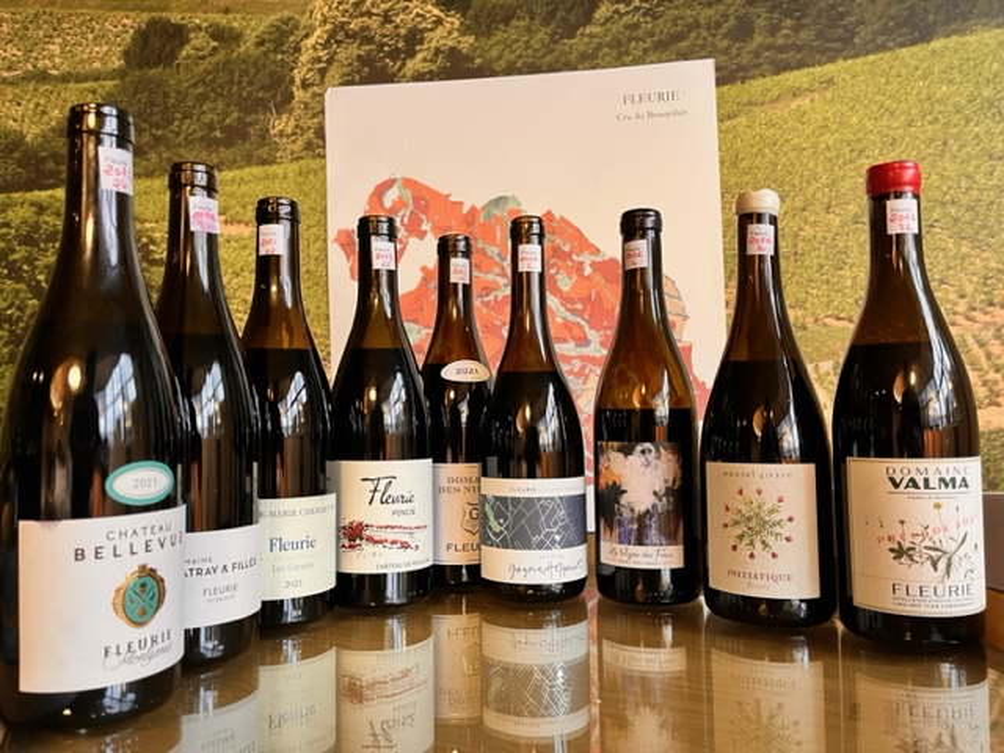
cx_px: 502
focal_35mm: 26
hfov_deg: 67.3
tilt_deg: +2.9
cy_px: 376
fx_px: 754
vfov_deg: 53.1
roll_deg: +1.6
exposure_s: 1/50
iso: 125
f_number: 1.6
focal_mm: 5.1
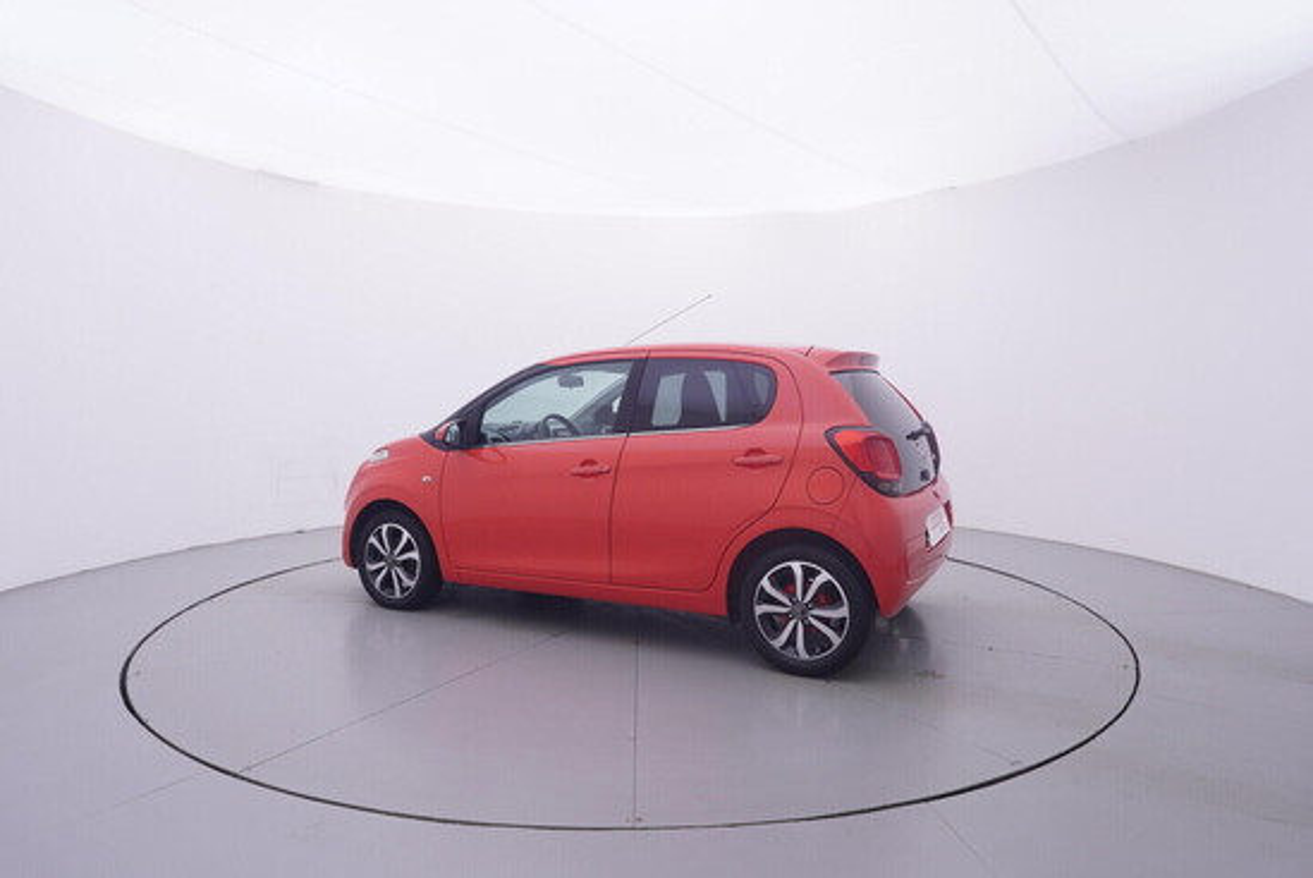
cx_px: 656
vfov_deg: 56.2
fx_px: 821
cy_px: 439
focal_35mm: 22
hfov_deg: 77.3
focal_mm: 15
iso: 200
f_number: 5
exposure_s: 1/80
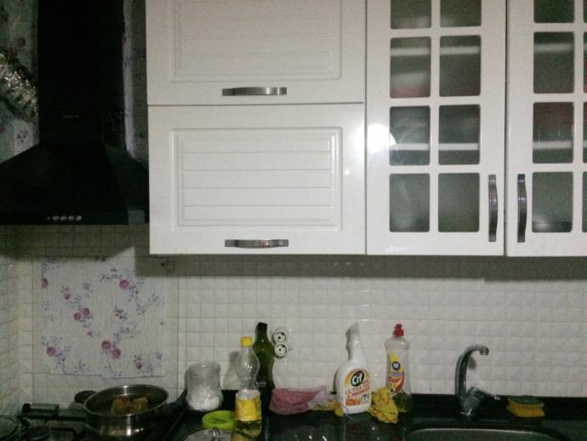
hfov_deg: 61.6
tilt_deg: -1.8
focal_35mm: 29
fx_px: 492
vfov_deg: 48.3
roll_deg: +1.6
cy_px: 220
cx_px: 294
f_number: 2.2
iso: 500
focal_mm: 4.15
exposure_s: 1/17
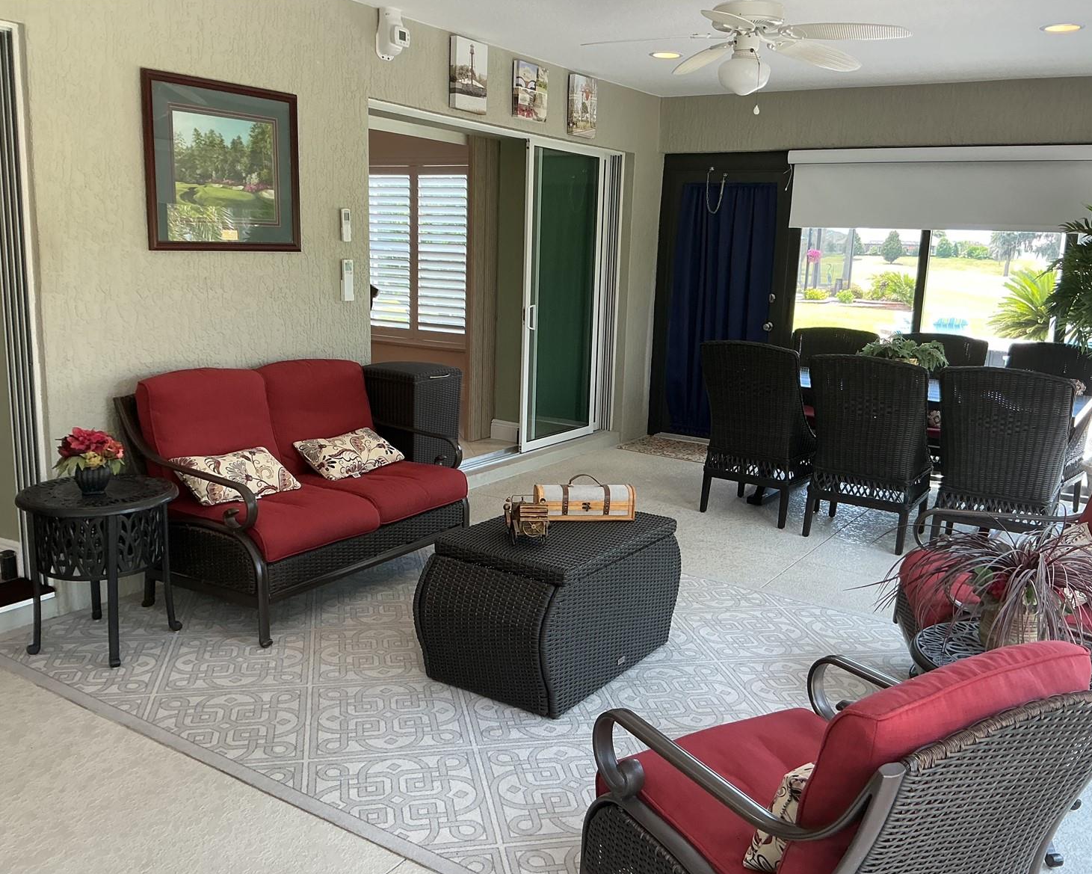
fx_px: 1002
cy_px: 444
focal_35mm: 31
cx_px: 562
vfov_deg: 47.1
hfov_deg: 57.2
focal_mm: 3
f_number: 1.8
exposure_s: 1/120
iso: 50
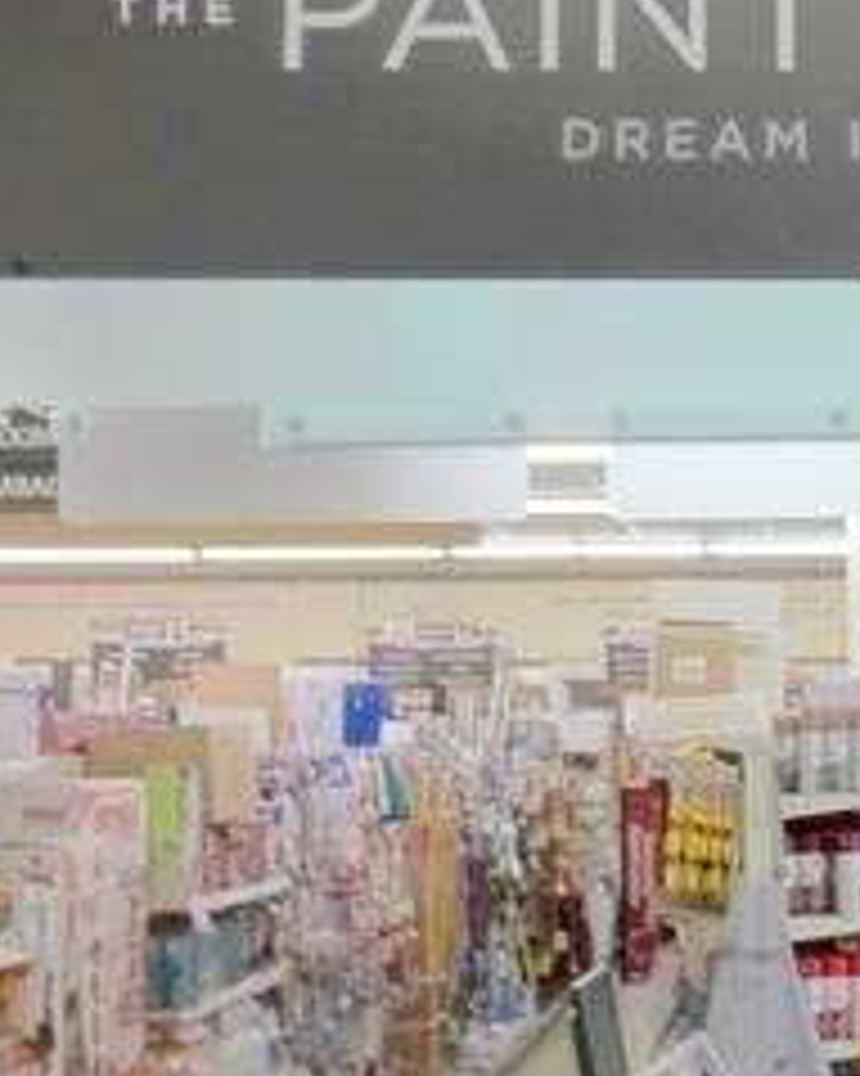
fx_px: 2006
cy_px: 536
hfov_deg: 23.4
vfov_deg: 30.0
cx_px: 822
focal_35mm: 63
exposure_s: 1/30
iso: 64
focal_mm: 5.9
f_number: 3.3
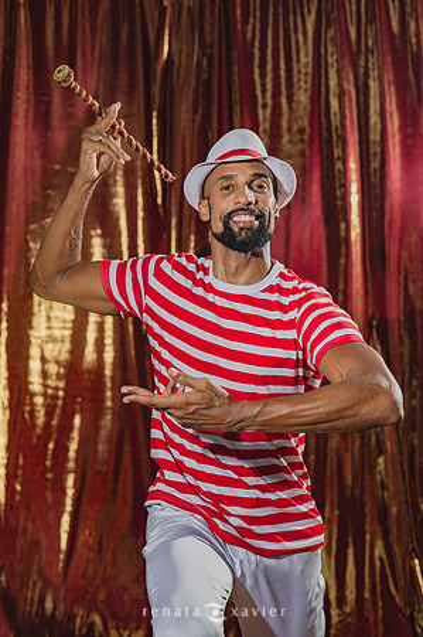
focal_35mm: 85
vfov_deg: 23.9
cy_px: 318
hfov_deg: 16.0
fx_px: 1501
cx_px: 212
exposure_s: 1/200
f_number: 2.8
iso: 200
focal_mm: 85
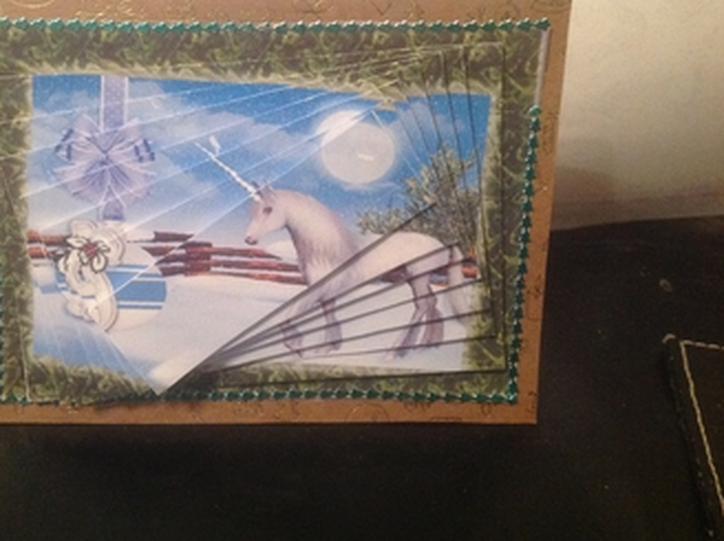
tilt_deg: -27.7
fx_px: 1002
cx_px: 265
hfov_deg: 39.4
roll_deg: -1.3
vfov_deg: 30.1
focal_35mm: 48
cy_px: 212
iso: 320
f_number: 2.4
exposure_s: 1/17
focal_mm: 4.28
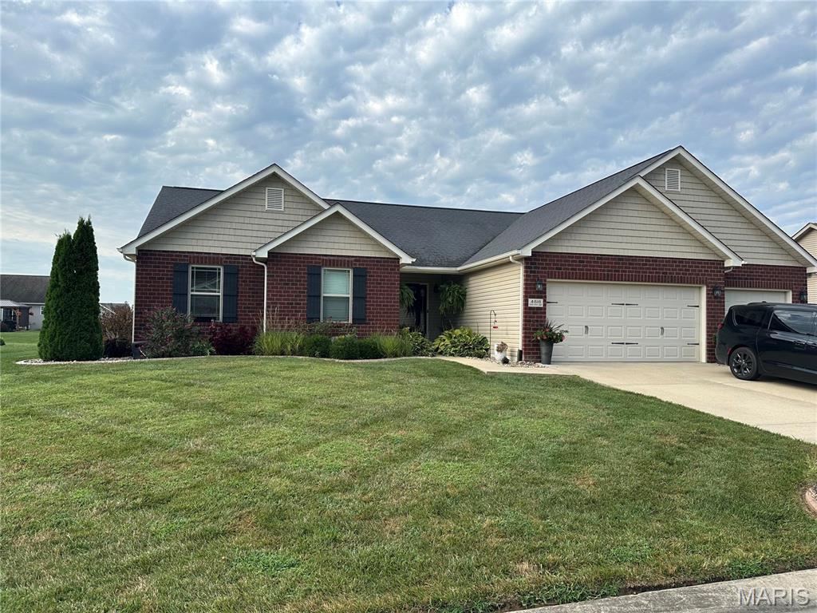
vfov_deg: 56.8
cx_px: 408
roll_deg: -0.1
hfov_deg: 71.6
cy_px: 306
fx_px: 566
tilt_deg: +2.2
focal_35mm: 24
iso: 80
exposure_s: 1/2732
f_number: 1.78
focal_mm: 6.86
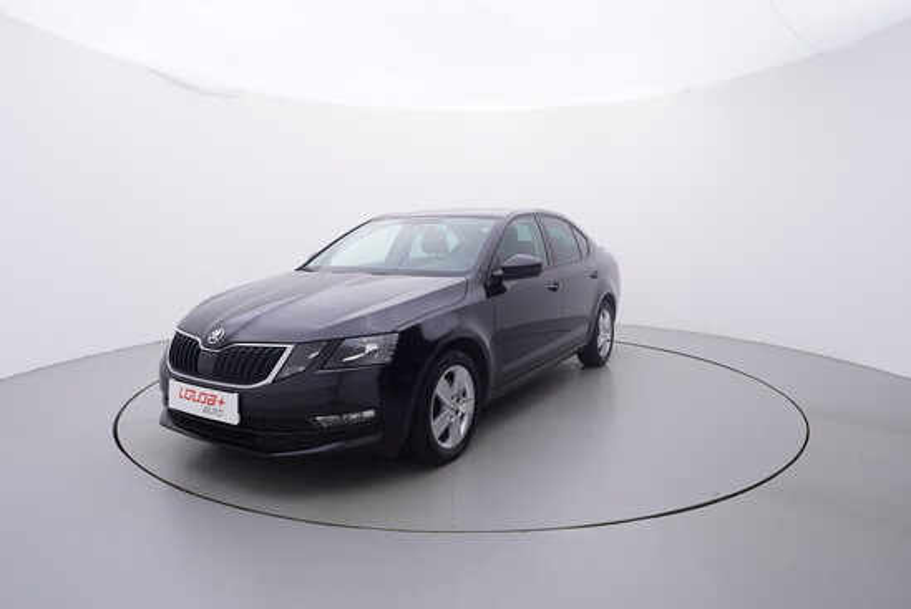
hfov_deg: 77.3
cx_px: 456
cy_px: 304
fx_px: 570
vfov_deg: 56.2
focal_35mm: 22
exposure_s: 1/80
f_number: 5
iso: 200
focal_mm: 15
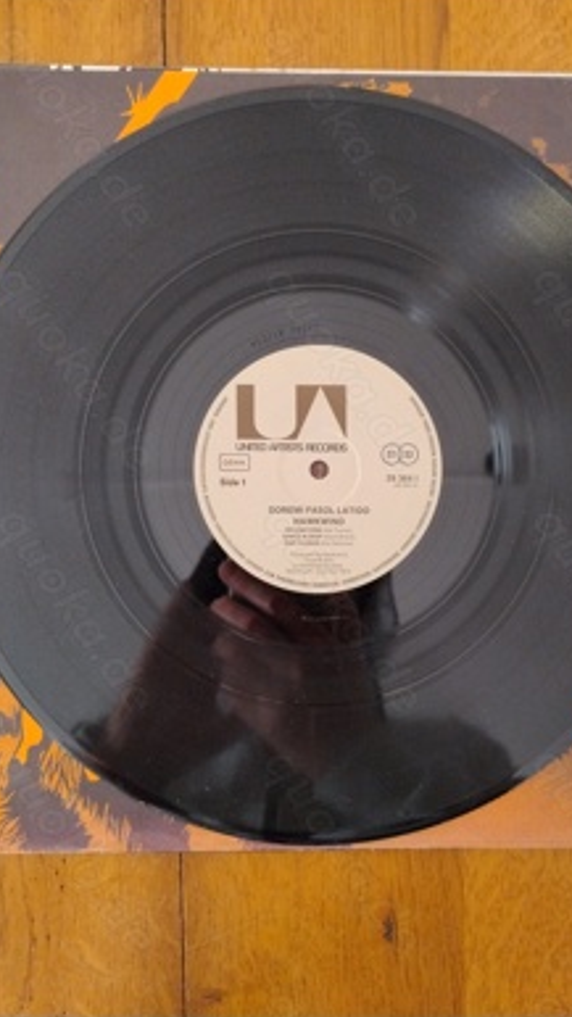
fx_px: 728
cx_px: 327
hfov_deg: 42.8
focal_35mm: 27
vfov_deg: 69.9
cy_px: 495
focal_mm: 5.56
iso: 1209
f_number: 1.8
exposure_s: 1/50
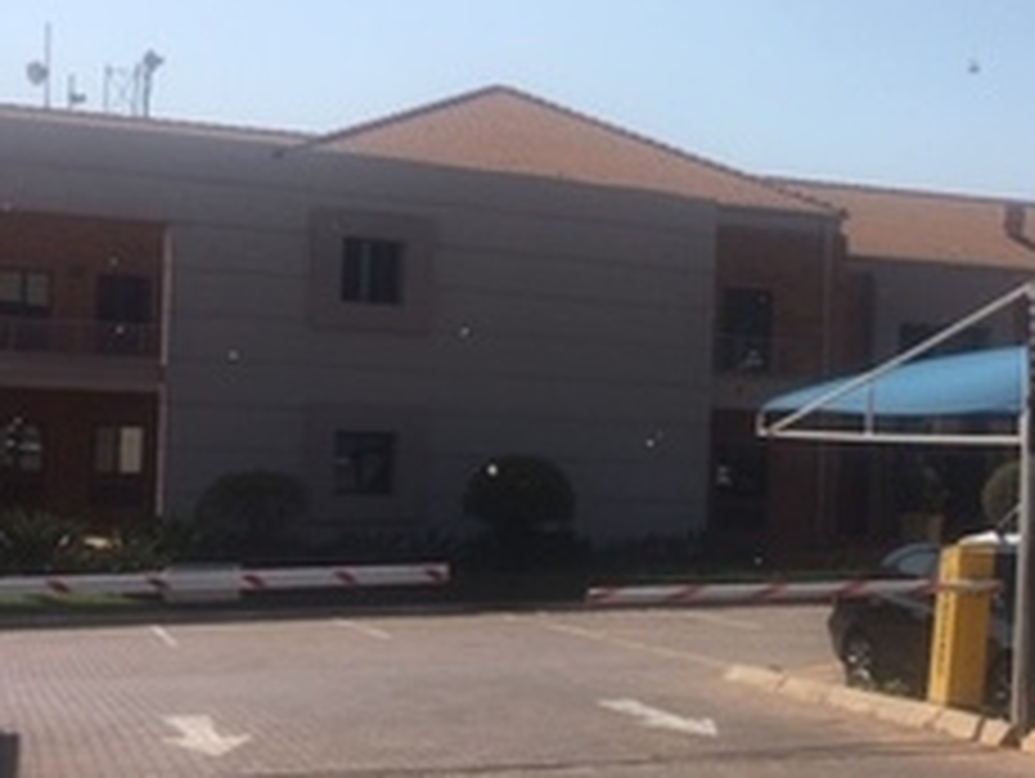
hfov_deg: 30.0
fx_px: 1886
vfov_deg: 23.3
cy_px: 438
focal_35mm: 63
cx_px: 832
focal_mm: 4.15
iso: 25
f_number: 2.2
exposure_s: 1/2849
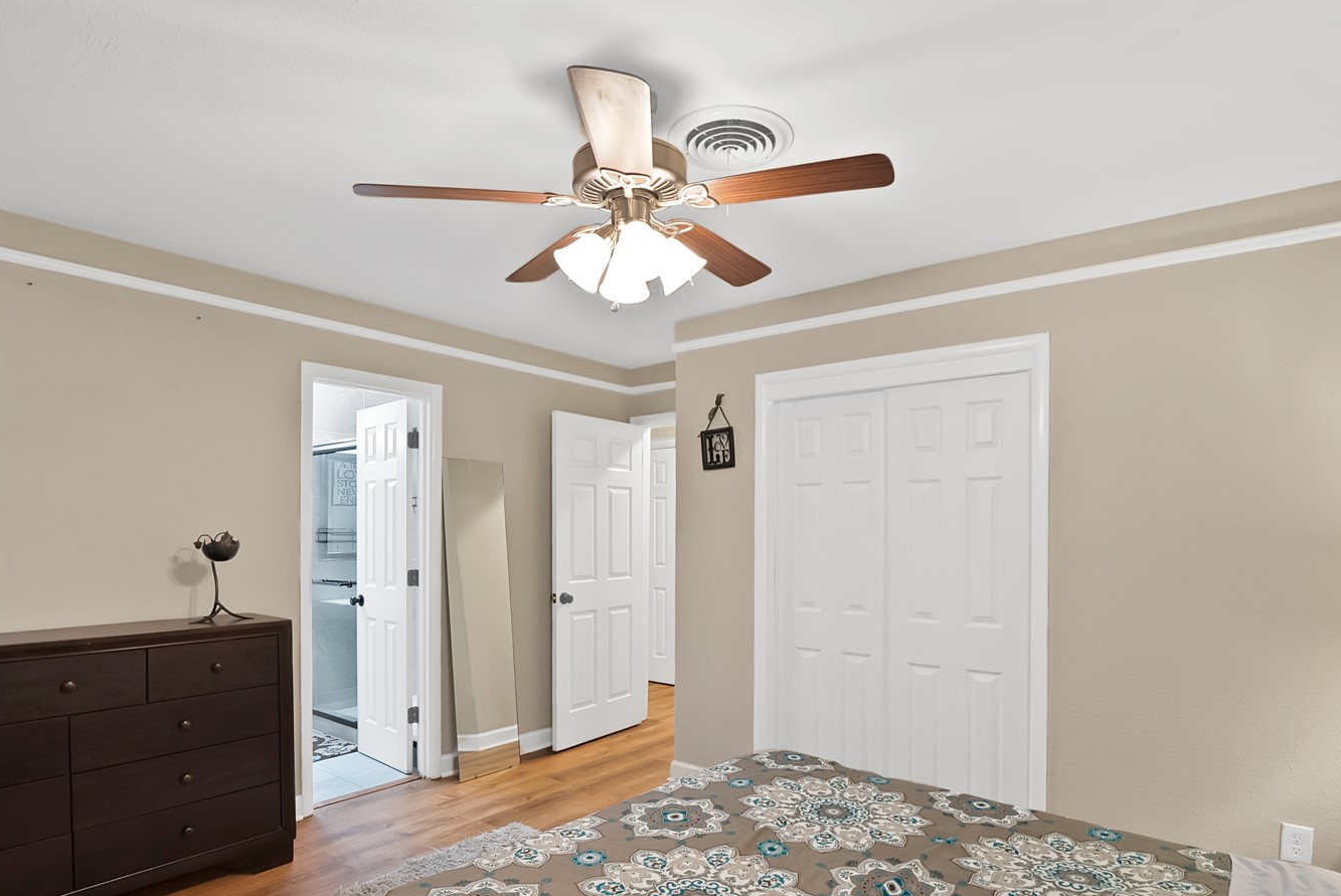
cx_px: 706
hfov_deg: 89.9
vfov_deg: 66.6
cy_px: 555
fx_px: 671
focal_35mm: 18
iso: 640
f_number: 9
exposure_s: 1
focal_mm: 12
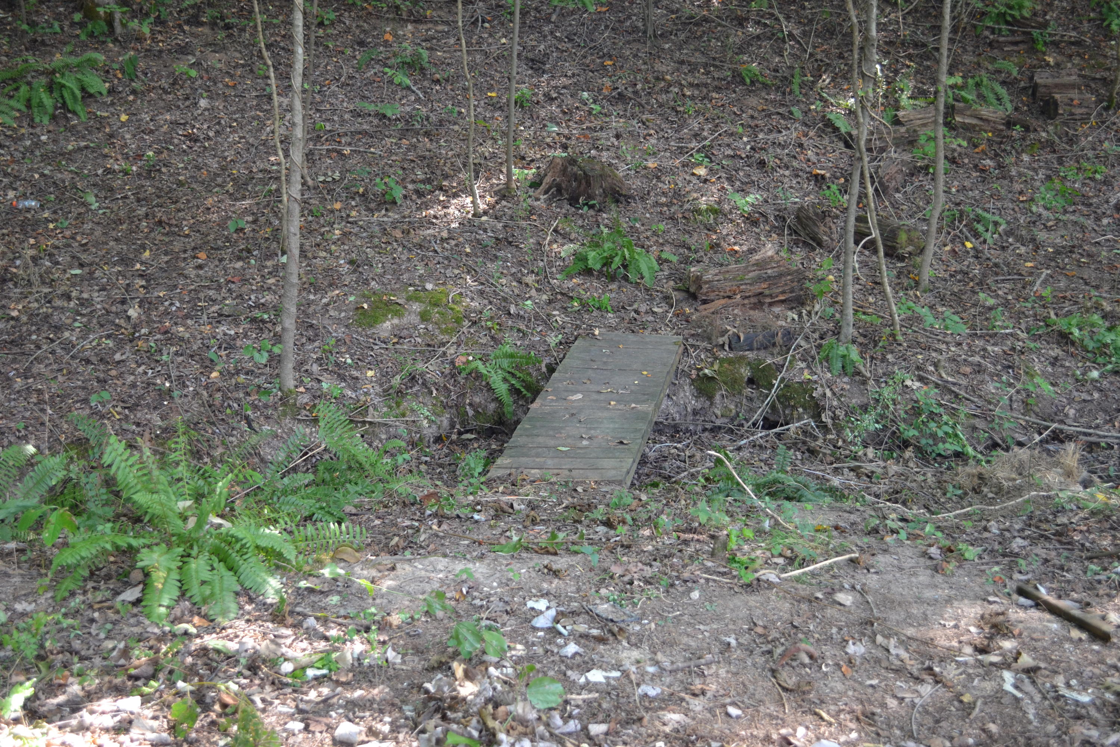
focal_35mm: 39
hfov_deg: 49.6
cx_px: 560
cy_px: 374
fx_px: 1213
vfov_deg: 34.2
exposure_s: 1/60
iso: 560
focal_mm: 26
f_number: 4.2
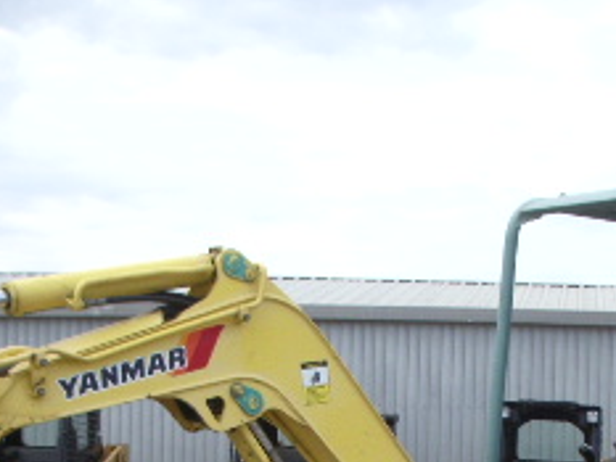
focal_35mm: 96
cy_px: 589
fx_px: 1709
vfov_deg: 14.8
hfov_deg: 20.4
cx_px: 362
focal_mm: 5.8
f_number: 4.3
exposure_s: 1/125
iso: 80
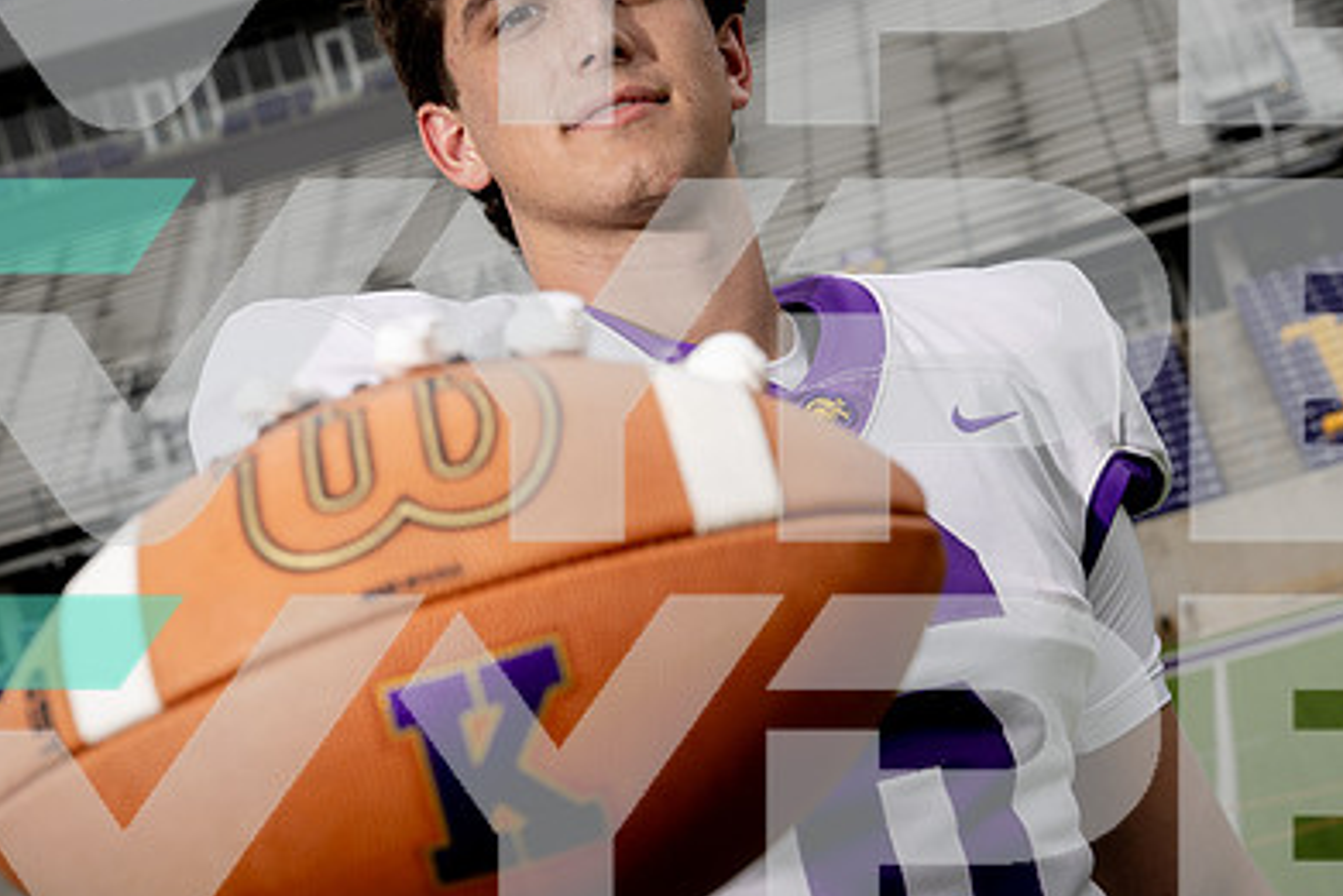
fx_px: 3097
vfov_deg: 16.5
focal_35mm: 83
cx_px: 711
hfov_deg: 24.5
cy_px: 362
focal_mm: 56
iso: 100
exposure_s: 1/250
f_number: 8
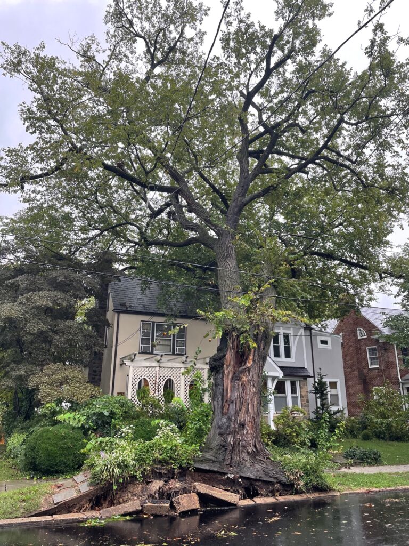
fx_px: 410
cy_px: 273
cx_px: 204
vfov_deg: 67.3
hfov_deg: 53.1
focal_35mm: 26
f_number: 1.6
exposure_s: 1/121
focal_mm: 4.2
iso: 64
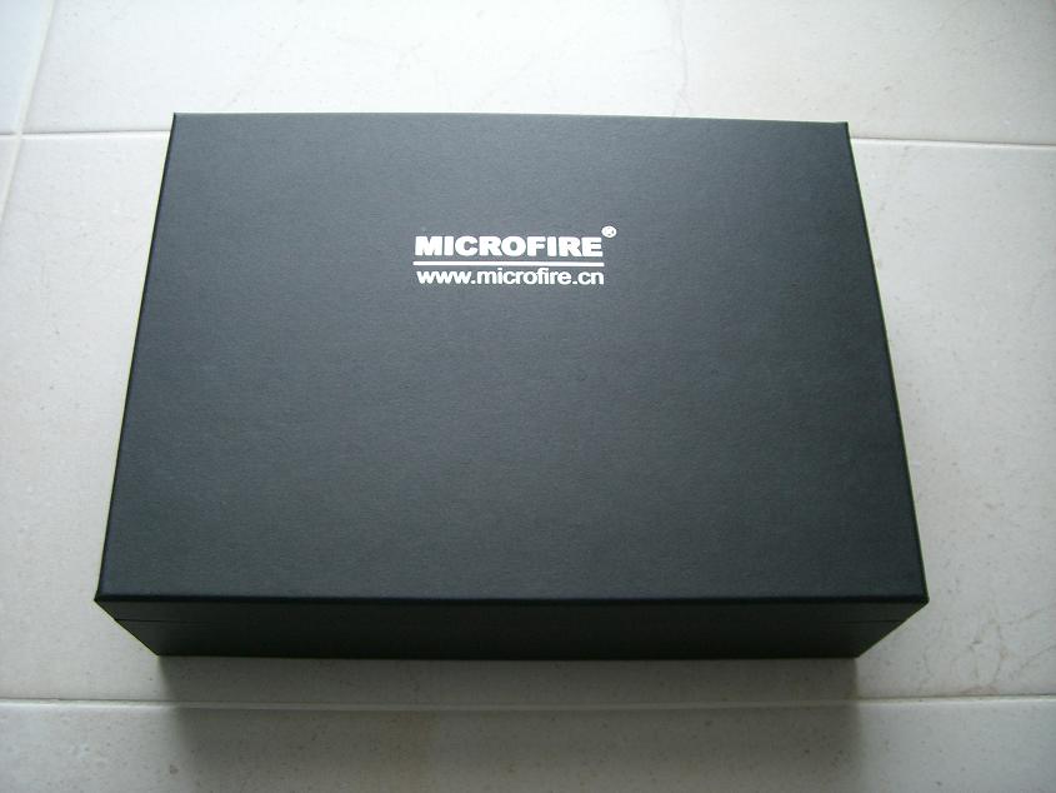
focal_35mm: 38
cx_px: 528
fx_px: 1159
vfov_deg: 37.7
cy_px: 396
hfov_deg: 49.0
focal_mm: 6.2
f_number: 2.7
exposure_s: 1/10
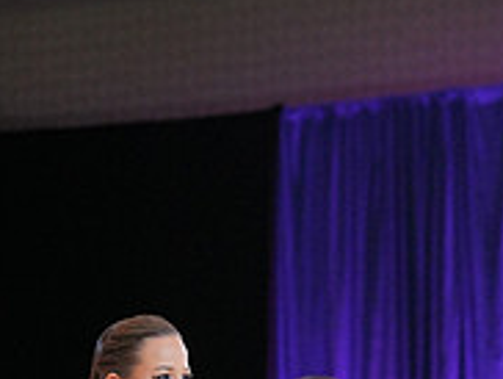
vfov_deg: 6.0
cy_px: 678
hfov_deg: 8.1
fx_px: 3521
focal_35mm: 242
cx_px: -4
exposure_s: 1/500
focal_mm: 79
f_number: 3.5
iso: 2500
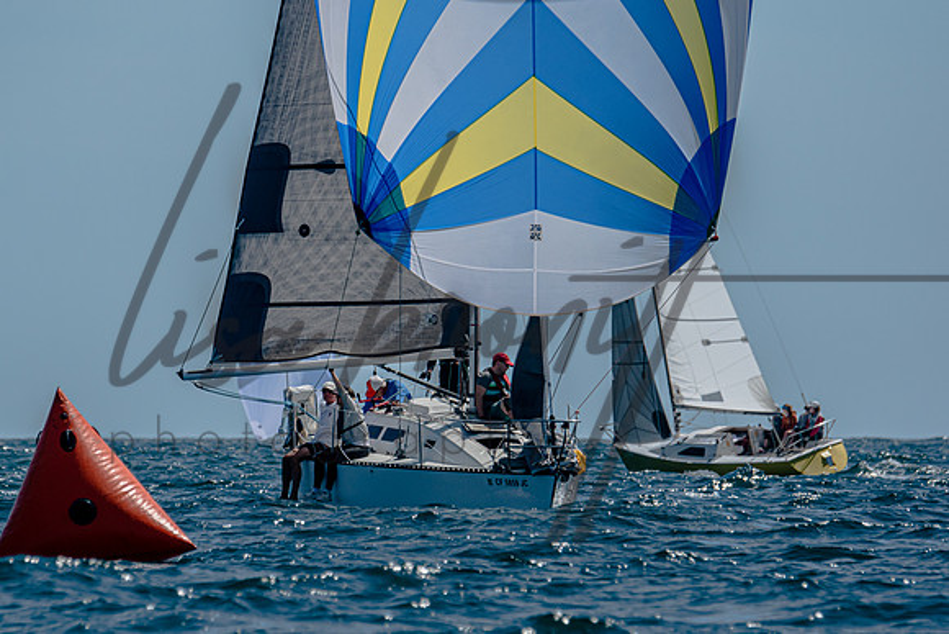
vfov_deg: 2.4
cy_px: 387
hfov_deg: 3.6
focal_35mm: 571
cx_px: 399
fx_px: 15066
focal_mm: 310
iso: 200
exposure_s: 1/2500
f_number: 5.6
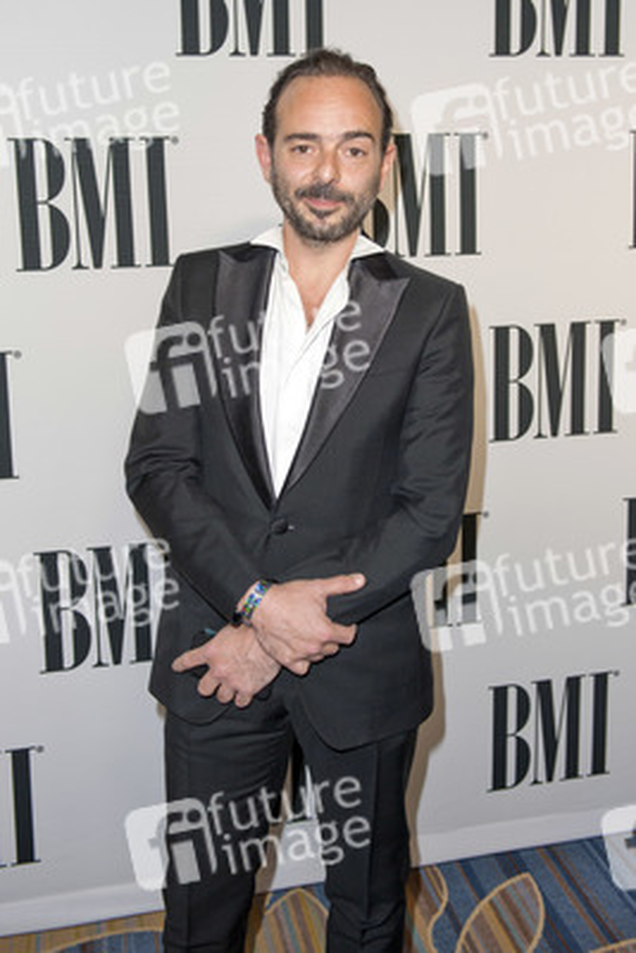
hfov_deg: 41.1
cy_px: 476
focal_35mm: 32
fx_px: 847
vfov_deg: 58.7
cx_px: 318
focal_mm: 32
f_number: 4
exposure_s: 1/400
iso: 500
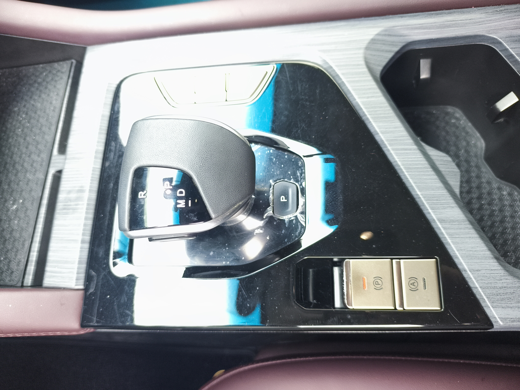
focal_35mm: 23
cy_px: 195
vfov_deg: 58.9
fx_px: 346
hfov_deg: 73.9
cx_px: 260
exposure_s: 1/100
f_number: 1.6
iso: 320
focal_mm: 5.84
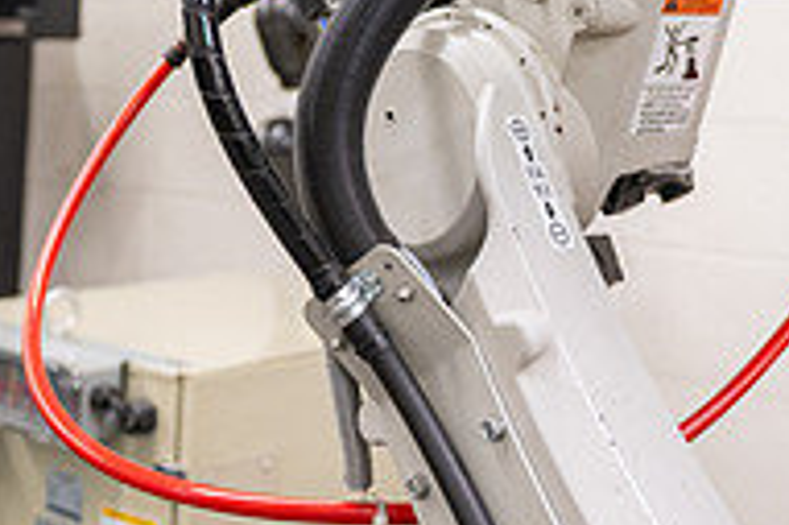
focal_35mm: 73
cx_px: 525
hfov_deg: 27.6
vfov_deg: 17.2
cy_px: -213
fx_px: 1599
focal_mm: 24
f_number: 2.8
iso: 1250
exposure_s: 1/200
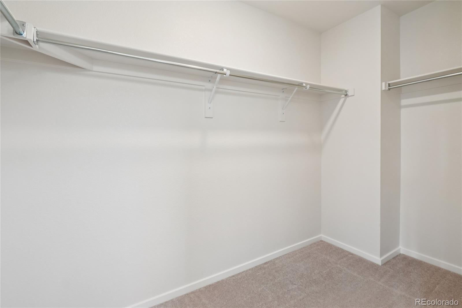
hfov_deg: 100.4
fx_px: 192
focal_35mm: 15
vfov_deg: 77.3
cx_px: 231
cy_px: 154
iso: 400
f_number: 8
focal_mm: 10
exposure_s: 1/15
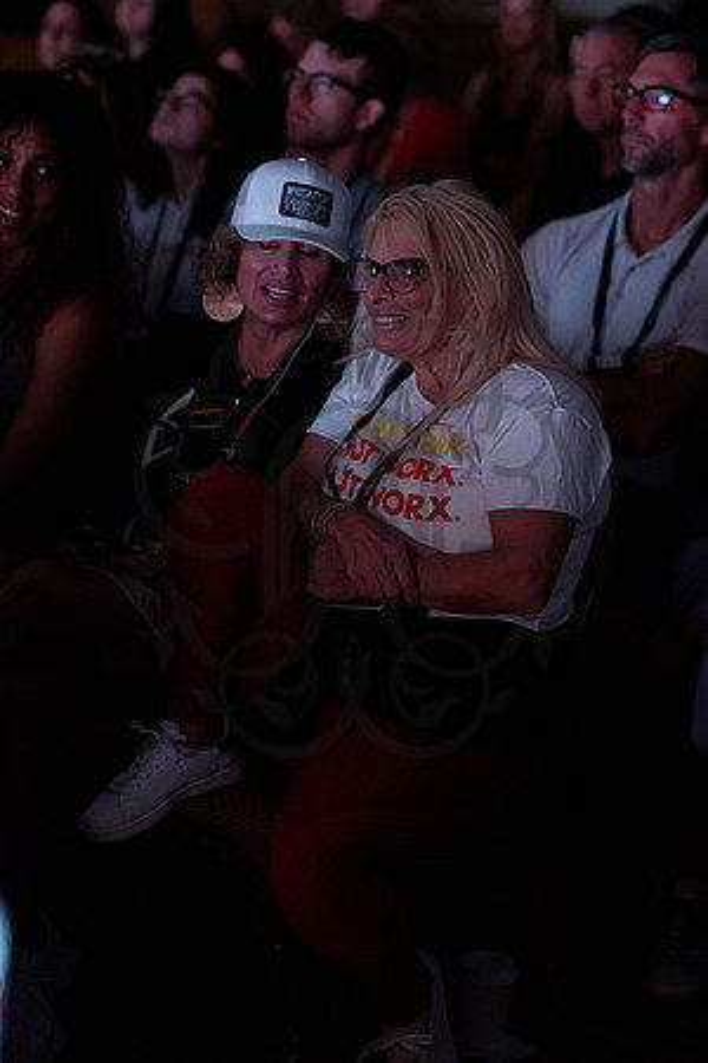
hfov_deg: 16.1
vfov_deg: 23.9
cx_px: 354
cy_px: 532
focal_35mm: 85
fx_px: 2507
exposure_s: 1/200
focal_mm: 85
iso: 5000
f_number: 2.8
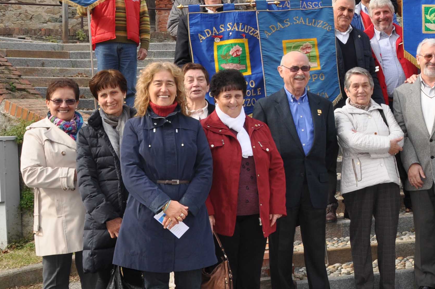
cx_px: 424
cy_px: 90
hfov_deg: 27.7
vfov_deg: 19.6
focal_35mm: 69
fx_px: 833
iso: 200
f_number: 9
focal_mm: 18
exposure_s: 1/200
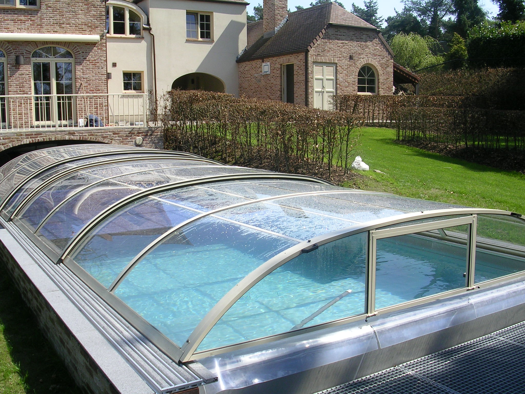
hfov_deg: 49.0
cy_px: 197
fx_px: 576
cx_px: 262
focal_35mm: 38
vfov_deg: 37.7
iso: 50
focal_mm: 5.8
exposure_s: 1/205
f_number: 5.6
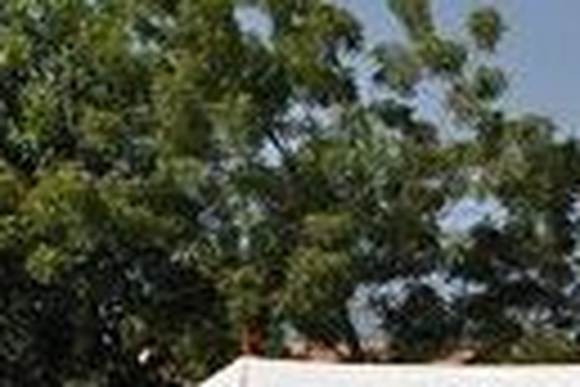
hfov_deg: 10.3
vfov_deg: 6.8
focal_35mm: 198
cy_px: 603
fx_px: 3190
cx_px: 540
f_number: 10
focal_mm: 34
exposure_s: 1/400
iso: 100
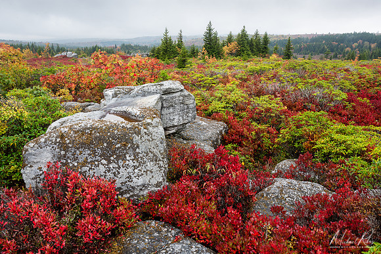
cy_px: 127
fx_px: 328
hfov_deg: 60.3
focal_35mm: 31
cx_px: 190
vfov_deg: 42.3
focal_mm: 31
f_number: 13
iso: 100
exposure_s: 1/15
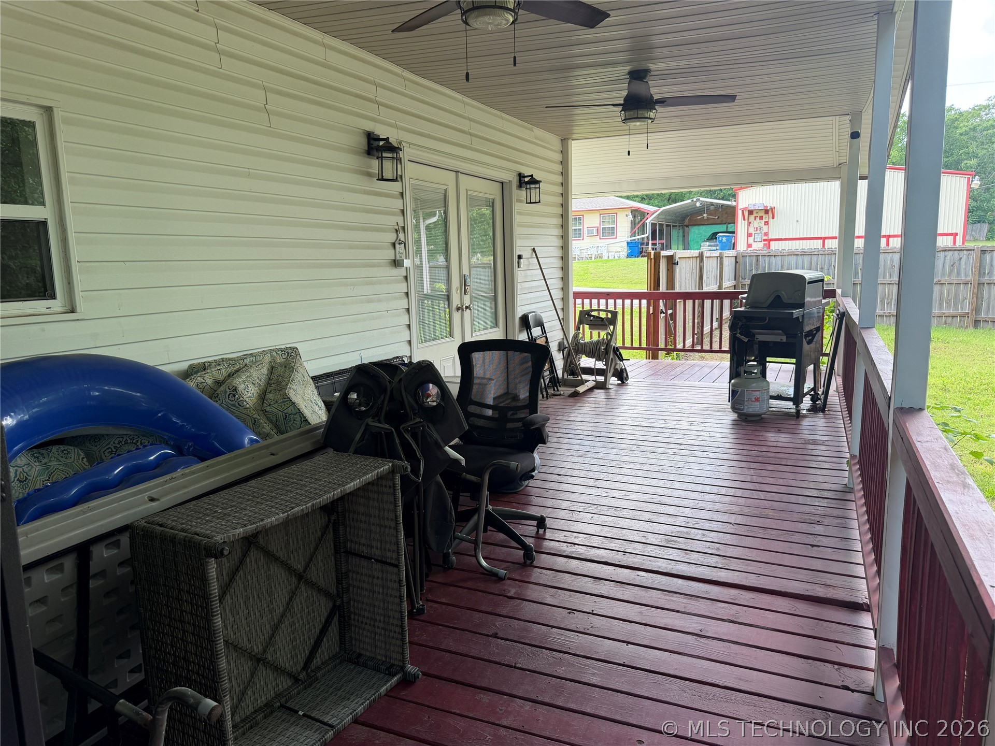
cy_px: 373
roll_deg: +1.8
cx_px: 498
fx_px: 690
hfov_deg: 71.6
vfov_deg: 56.8
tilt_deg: -8.9
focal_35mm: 24
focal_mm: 6.76
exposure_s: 1/147
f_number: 1.78
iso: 64
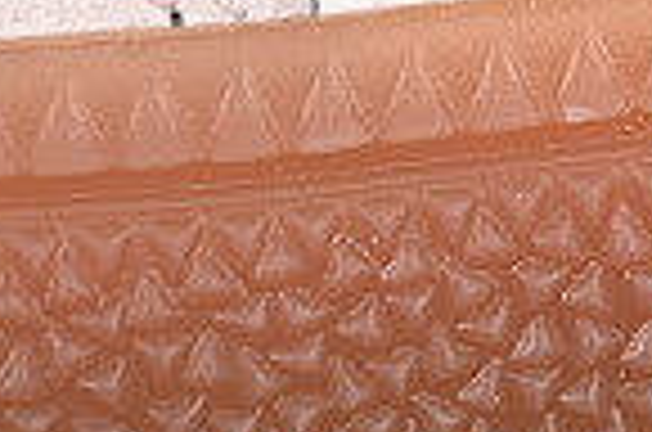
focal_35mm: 560
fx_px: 10120
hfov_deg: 3.7
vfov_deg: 2.4
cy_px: -976
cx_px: 1385
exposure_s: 1/80
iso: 160
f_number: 7.1
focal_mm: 50
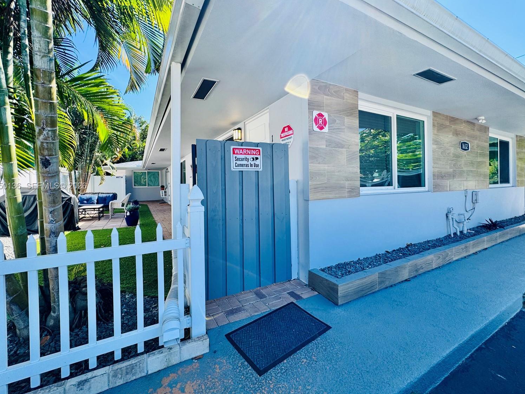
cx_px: 258
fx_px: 228
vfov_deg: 81.7
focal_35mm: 15
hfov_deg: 98.2
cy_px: 186
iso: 40
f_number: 2.2
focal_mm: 2.22
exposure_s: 1/498
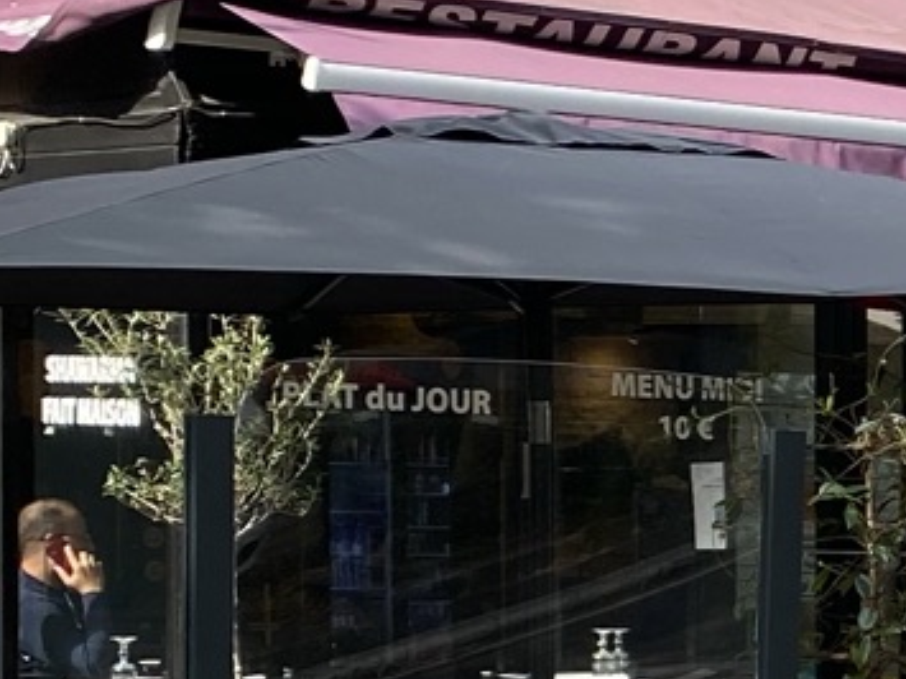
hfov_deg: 11.9
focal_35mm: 150
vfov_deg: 9.8
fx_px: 3925
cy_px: 794
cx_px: 1746
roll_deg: -1.7
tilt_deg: -4.3
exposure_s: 1/379
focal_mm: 4.25
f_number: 1.8
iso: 32
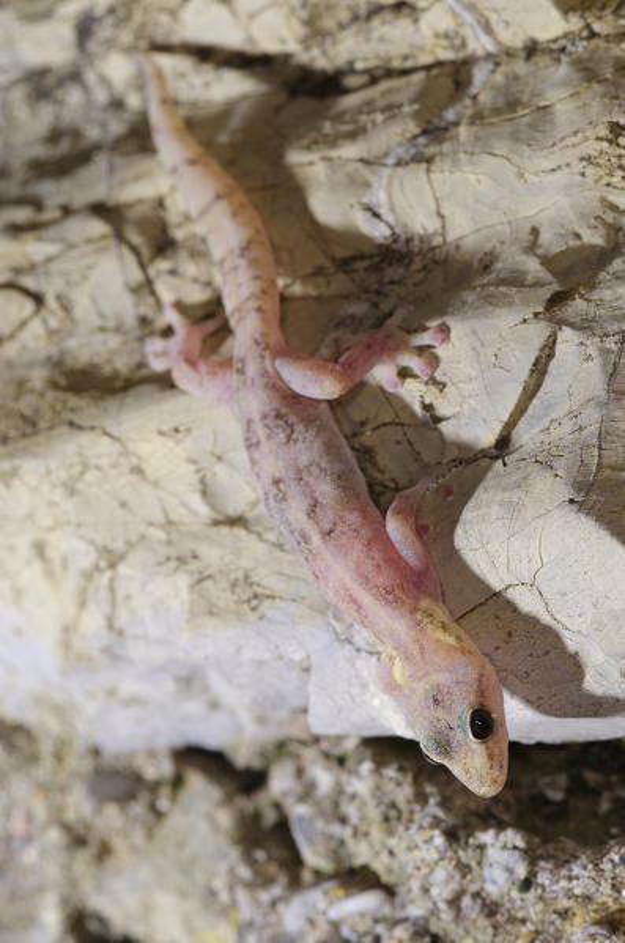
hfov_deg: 8.7
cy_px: 472
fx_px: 4118
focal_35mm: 158
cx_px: 312
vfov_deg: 13.1
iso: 100
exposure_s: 1/100
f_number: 13
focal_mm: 105
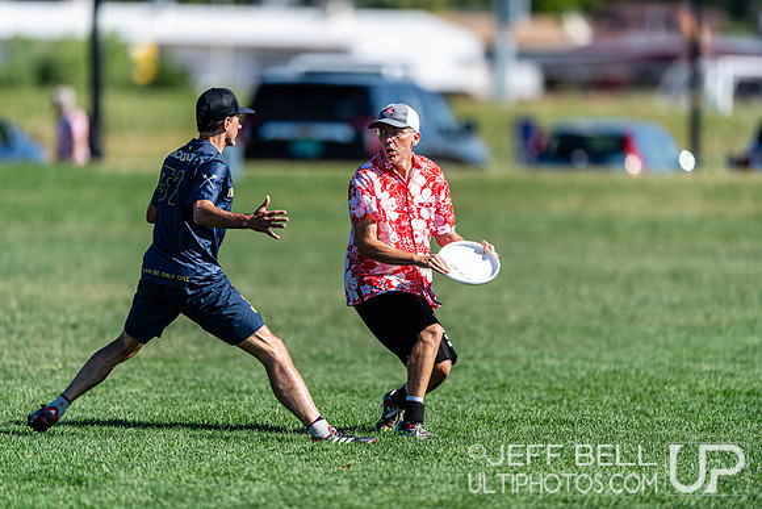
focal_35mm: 400
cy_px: 254
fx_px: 8468
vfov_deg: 3.4
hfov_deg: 5.2
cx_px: 381
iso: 110
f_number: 2.8
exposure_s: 1/2000
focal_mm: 400
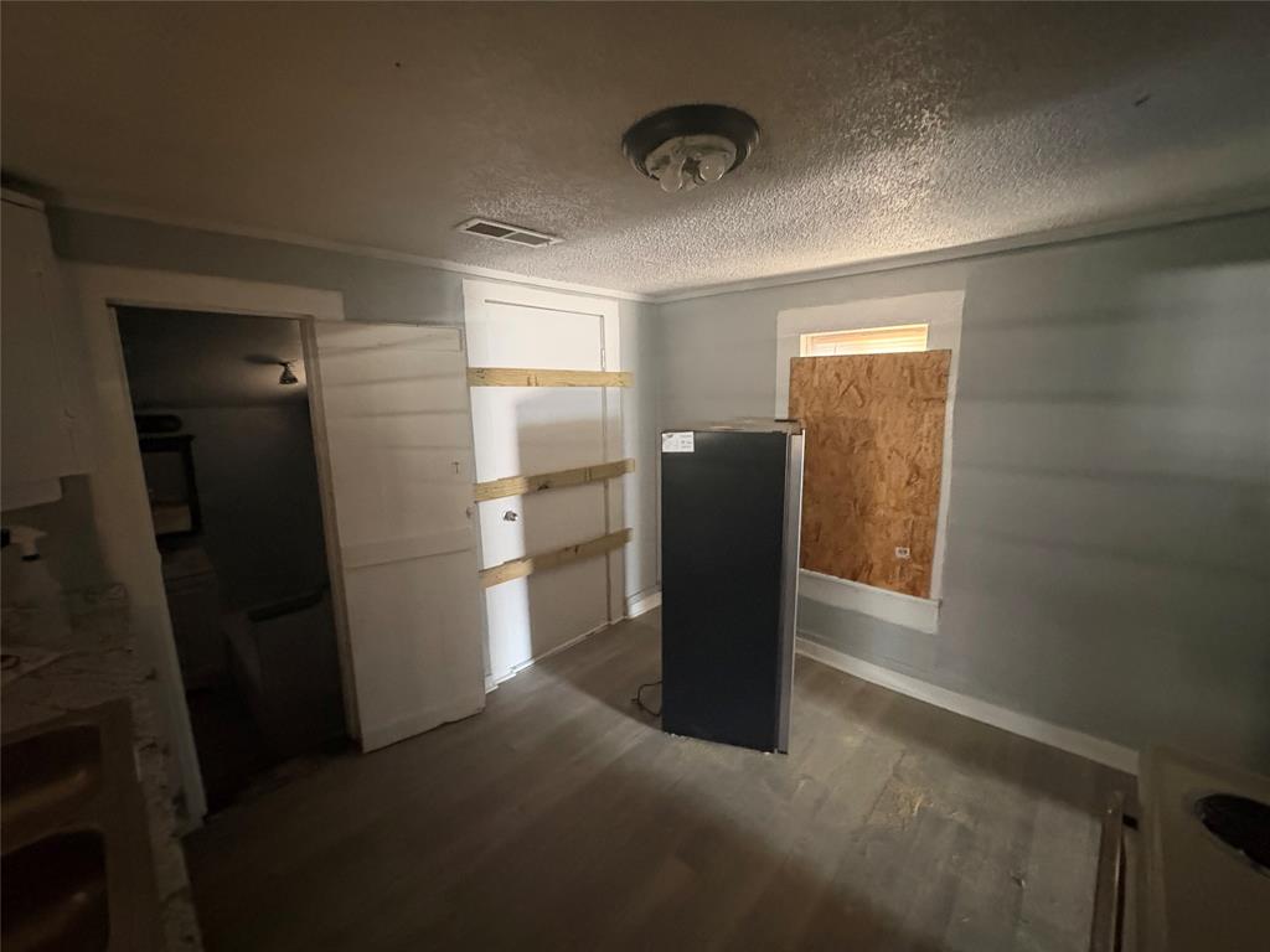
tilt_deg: -8.1
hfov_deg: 102.1
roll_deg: +1.9
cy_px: 476
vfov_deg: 85.7
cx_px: 635
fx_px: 514
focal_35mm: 14
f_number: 2.2
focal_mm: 2.22
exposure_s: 1/34
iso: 1000
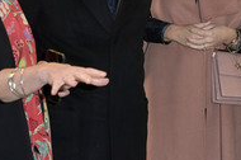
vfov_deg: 9.9
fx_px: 922
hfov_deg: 14.8
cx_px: 188
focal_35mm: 138
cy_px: 23
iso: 1600
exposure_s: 1/125
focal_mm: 58
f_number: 5.6
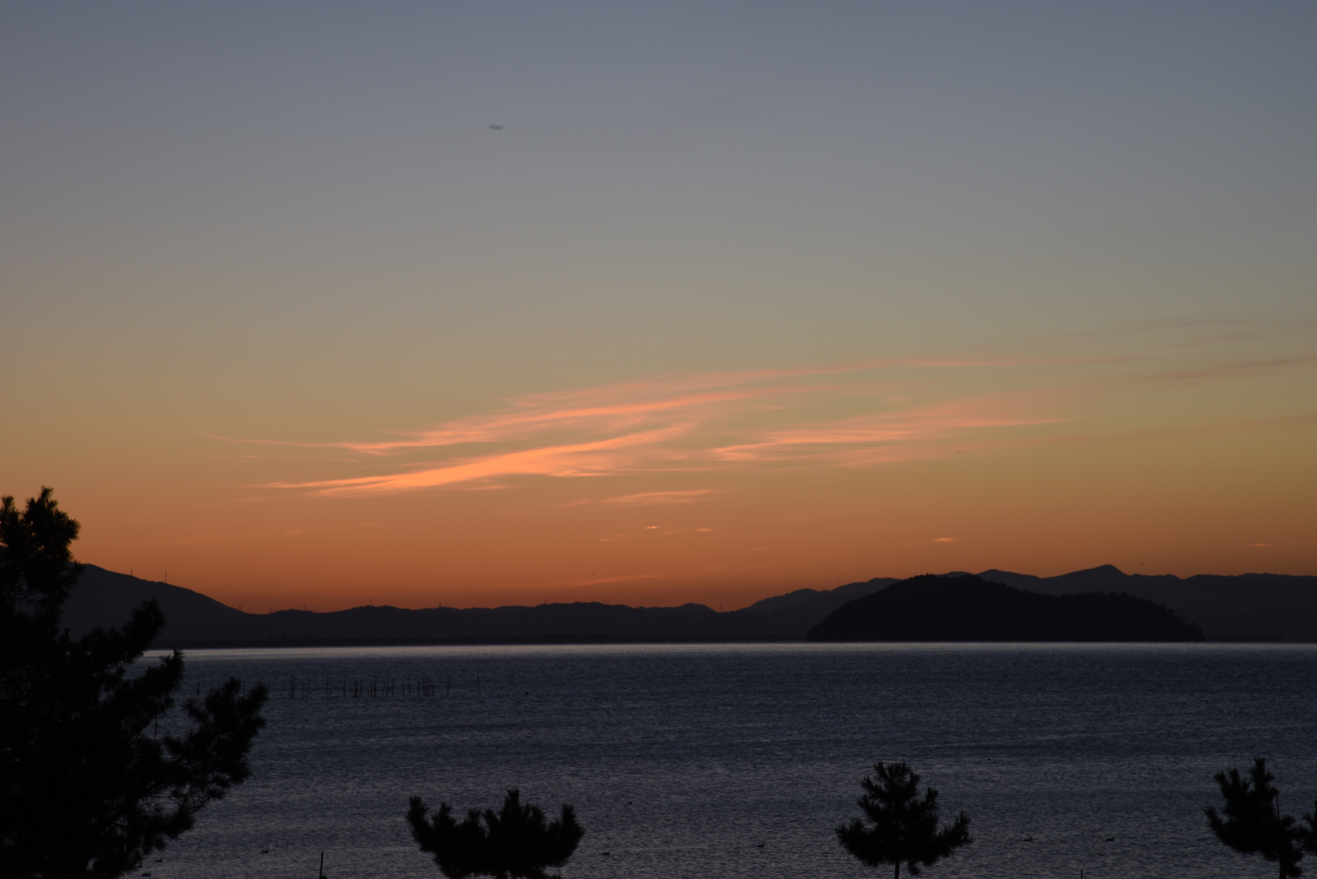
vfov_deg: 11.4
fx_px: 4391
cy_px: 440
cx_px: 658
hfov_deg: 17.1
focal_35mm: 120
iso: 100
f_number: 14
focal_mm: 120
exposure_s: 1/10
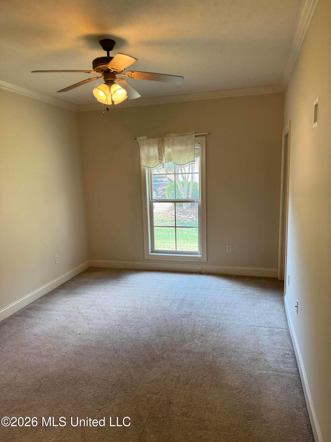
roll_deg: +1.8
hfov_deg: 56.8
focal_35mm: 24
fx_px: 306
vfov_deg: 71.6
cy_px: 221
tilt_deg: -10.1
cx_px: 166
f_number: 1.78
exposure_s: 1/120
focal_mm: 6.76
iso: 160
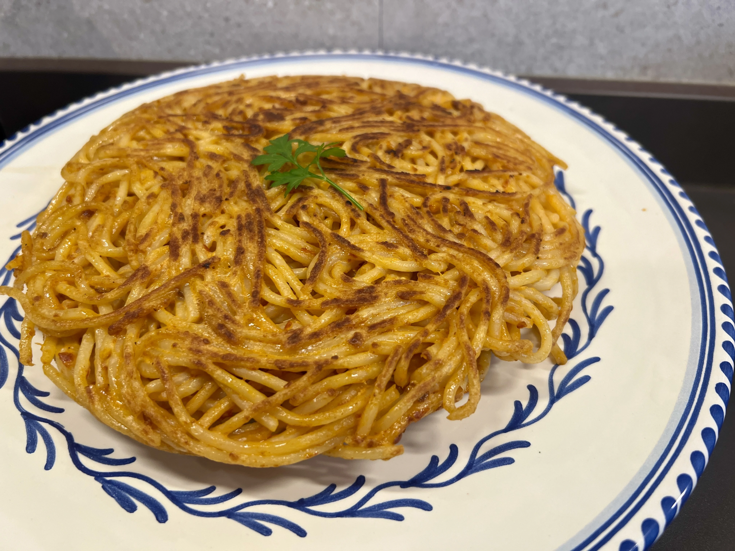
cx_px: 368
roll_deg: +0.6
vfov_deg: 53.1
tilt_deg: -39.5
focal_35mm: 26
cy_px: 276
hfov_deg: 67.3
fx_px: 552
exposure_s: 1/100
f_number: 1.5
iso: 100
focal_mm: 5.7
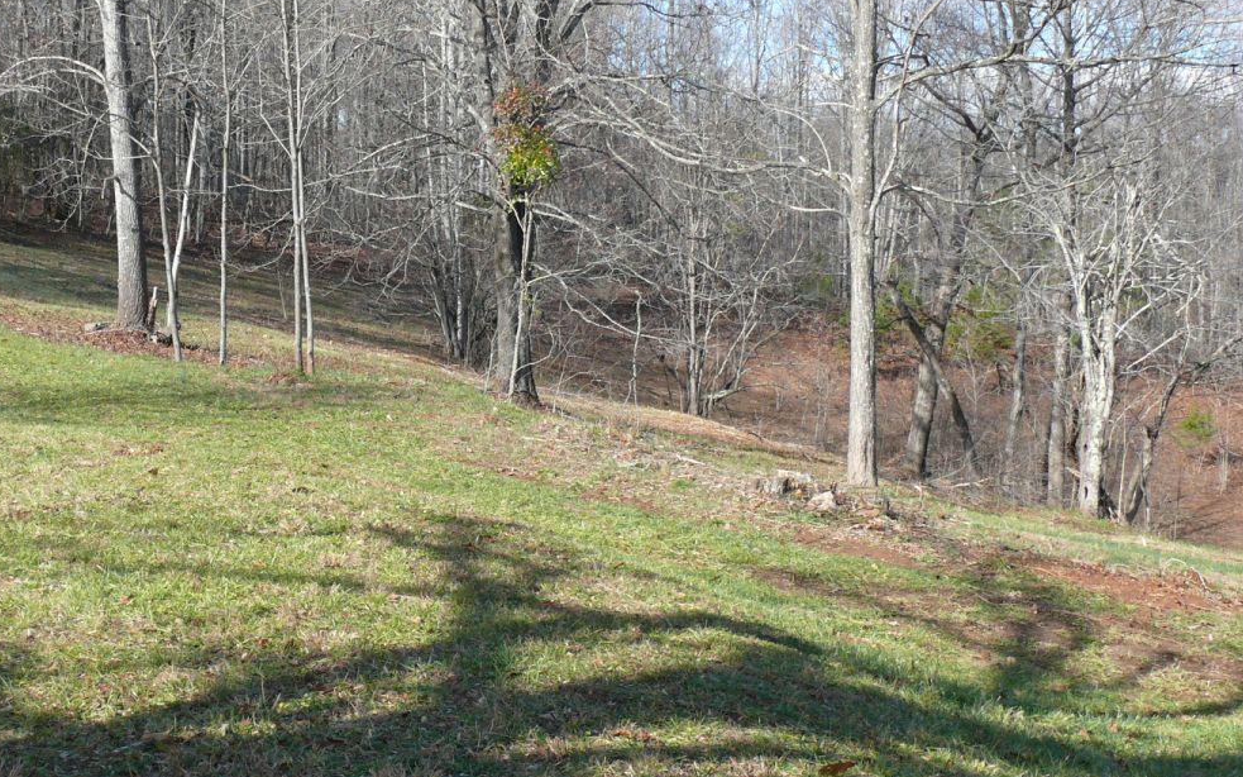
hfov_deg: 34.6
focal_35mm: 58
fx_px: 1964
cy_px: 391
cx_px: 373
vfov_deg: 22.4
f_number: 4.5
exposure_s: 1/250
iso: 100
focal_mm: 7.4
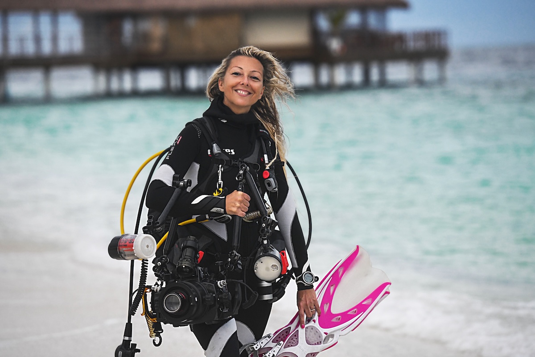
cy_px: 178
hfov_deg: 13.7
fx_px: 2229
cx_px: 268
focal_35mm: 150
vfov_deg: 9.1
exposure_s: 1/320
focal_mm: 150
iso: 2000
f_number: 4
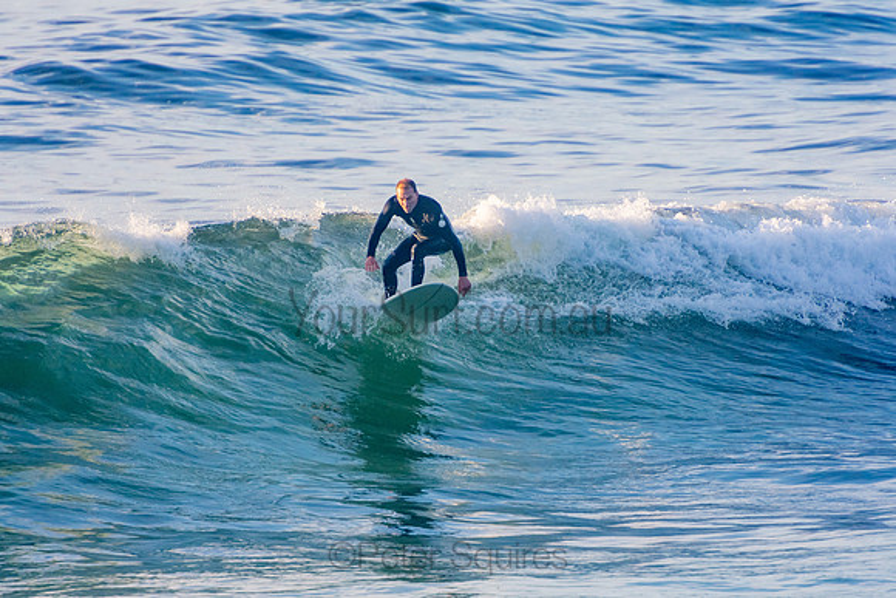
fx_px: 15467
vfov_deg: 2.2
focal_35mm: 621
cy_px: 299
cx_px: 448
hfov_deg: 3.3
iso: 560
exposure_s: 1/1250
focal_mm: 400
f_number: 5.6
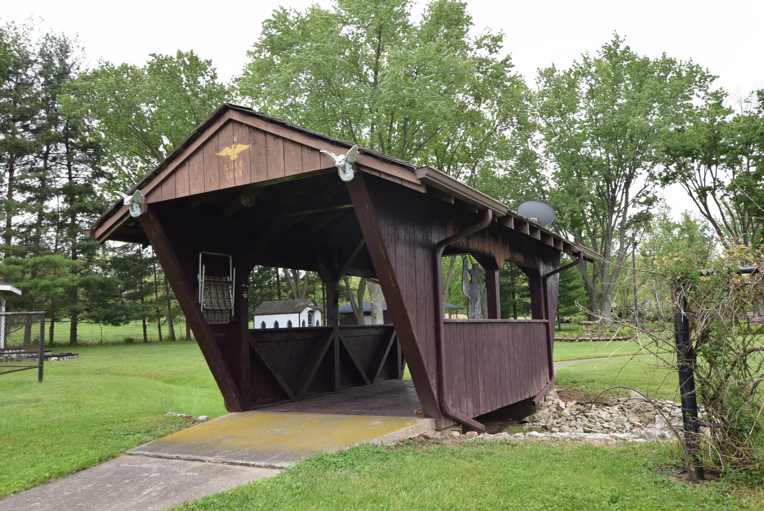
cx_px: 382
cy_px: 256
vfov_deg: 43.7
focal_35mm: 30
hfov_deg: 61.9
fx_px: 637
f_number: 8
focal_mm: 20
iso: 400
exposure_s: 1/250
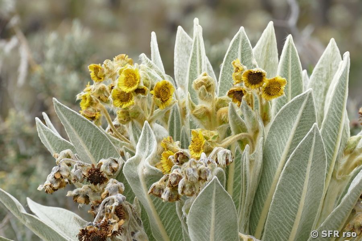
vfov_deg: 4.8
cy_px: 120
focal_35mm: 284
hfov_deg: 7.3
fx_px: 2856
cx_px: 181
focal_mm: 103.71
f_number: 5
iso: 200
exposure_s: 1/400
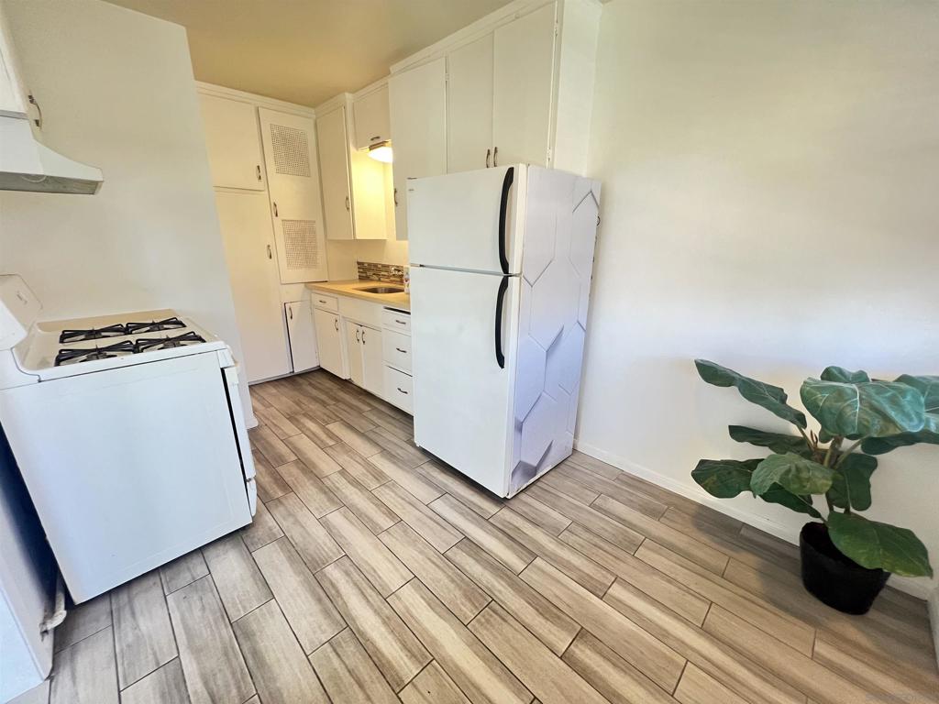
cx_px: 470
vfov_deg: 89.9
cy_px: 352
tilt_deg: -15.9
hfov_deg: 106.2
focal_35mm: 13
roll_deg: +0.4
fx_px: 353
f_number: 1.8
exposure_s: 1/60
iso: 320
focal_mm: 1.57
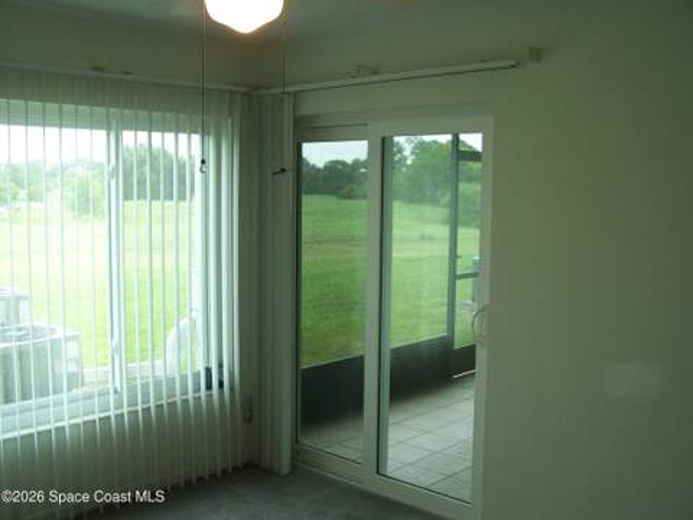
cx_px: 346
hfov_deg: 49.0
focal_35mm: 38
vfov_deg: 37.7
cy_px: 260
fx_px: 761
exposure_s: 1/90
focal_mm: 6.3
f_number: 2.8
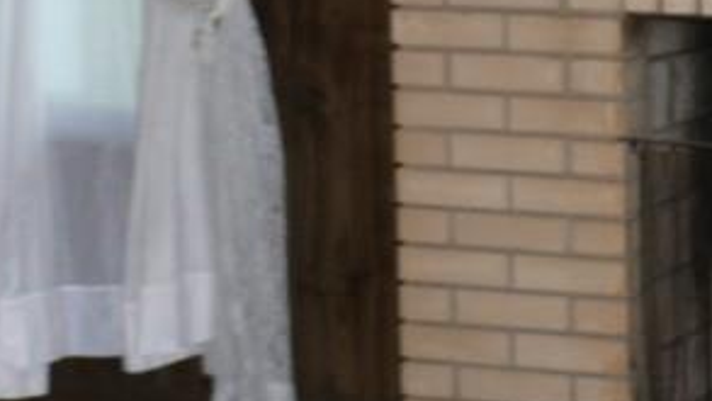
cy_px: -92
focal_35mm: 141
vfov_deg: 8.5
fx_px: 2663
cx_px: 909
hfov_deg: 14.6
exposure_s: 1/30
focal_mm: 7.7
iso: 100
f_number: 2.8
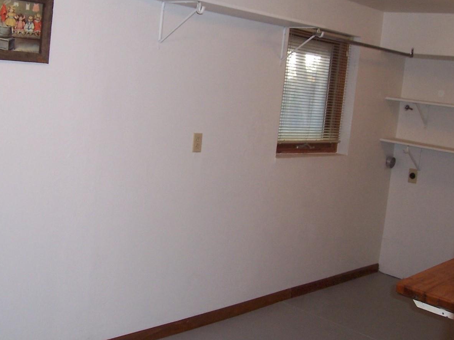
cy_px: 153
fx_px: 603
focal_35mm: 46
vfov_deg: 31.5
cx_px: 187
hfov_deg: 41.1
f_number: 2.7
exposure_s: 1/60
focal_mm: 5.6
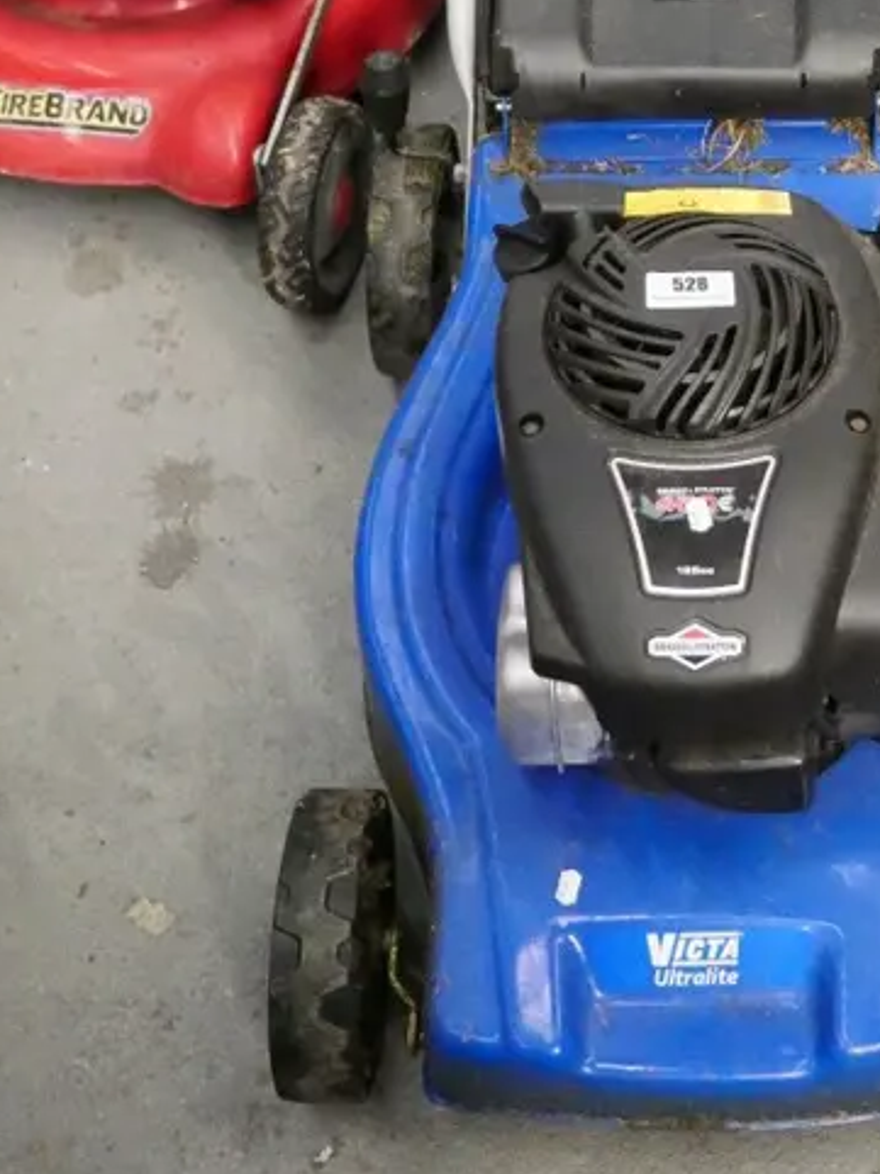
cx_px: 665
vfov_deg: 34.1
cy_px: -10
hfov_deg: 28.1
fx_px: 1730
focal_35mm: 51
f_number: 3.5
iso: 6400
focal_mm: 12
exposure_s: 1/640
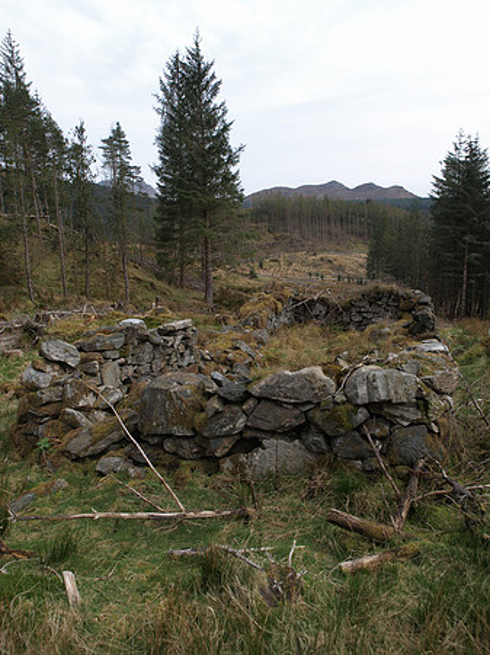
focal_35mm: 24
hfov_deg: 56.8
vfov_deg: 71.6
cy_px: 328
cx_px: 245
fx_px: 453
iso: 200
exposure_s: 1/500
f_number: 5.6
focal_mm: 12
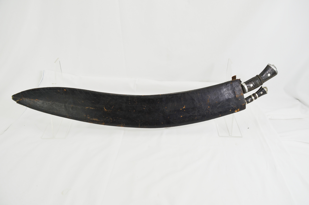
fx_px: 257
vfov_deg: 43.4
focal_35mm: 30
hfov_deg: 62.0
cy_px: 102
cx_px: 154
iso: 220
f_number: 5.6
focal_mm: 20
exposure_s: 1/125
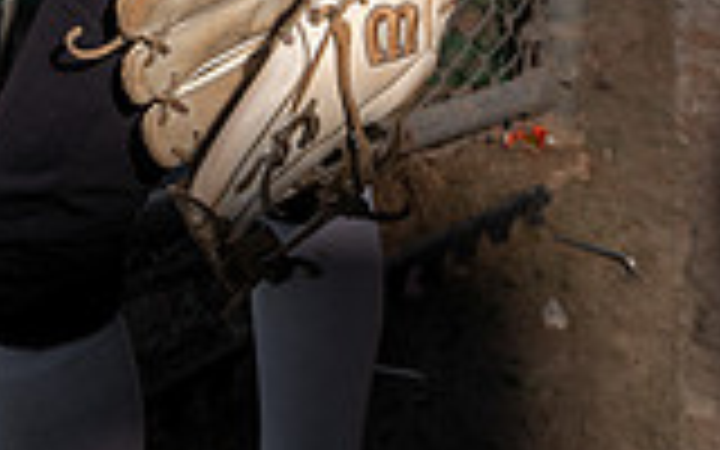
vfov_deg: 12.7
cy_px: -531
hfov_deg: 23.8
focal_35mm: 86
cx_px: 184
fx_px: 1688
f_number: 5.6
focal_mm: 30
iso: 100
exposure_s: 1/250
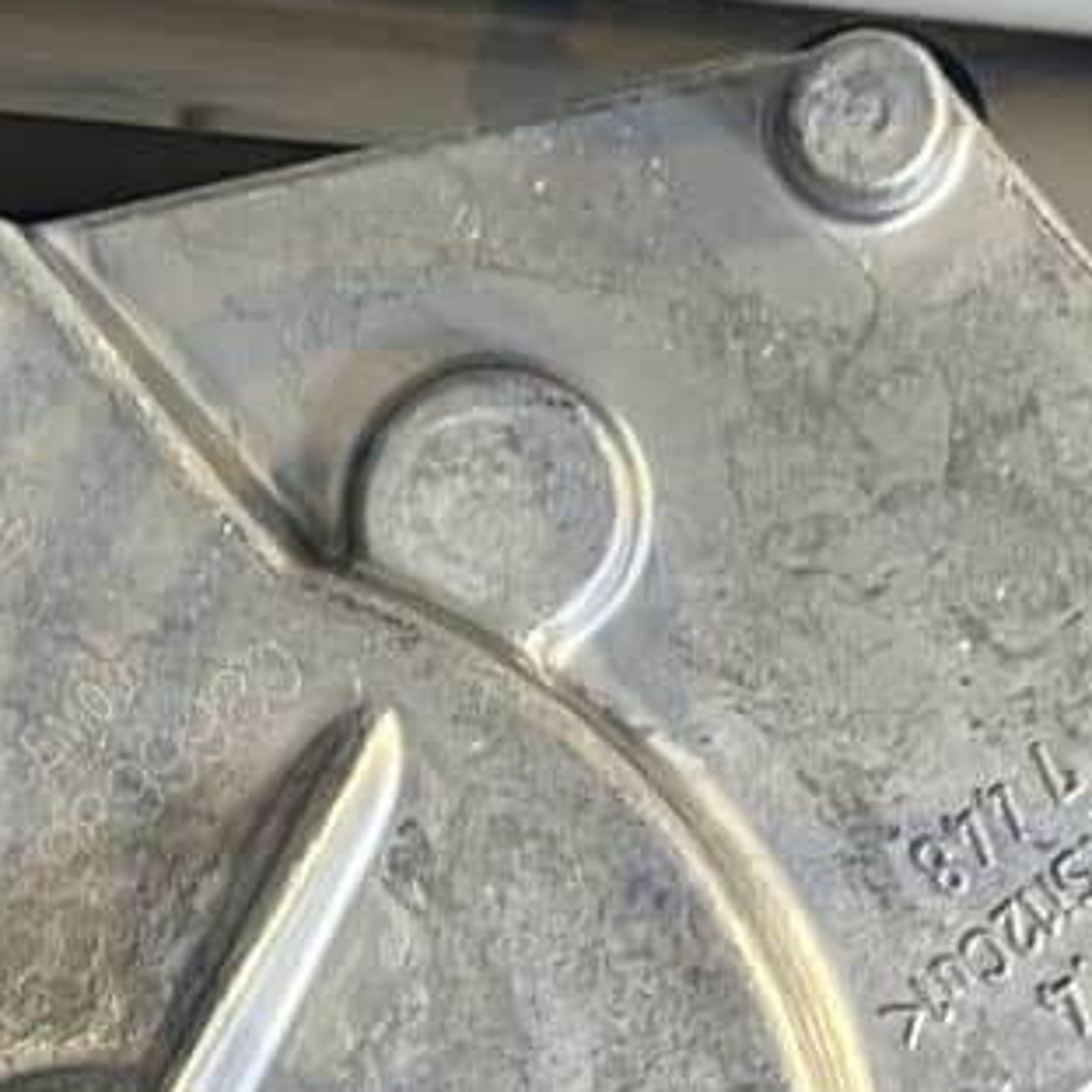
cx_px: 164
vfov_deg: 11.4
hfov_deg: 11.5
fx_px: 5389
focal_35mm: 151
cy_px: 1190
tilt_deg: -52.0
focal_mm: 5.1
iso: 200
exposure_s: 1/50
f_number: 1.6
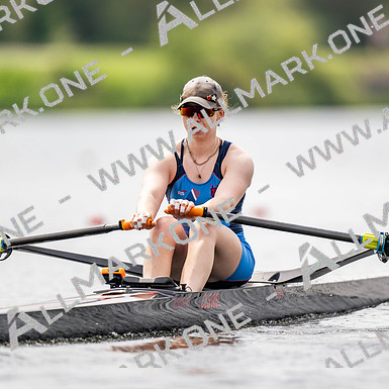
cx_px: 212
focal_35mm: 769
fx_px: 9777
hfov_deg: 2.3
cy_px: 194
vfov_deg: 2.3
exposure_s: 1/2500
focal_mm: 600
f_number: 4
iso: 250
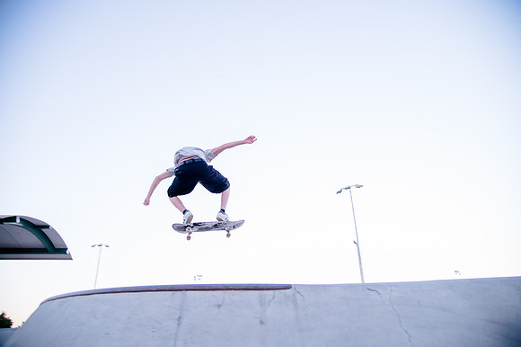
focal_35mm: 24
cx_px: 260
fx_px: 347
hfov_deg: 73.8
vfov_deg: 53.1
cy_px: 174
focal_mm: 24
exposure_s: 1/160
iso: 1250
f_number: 4
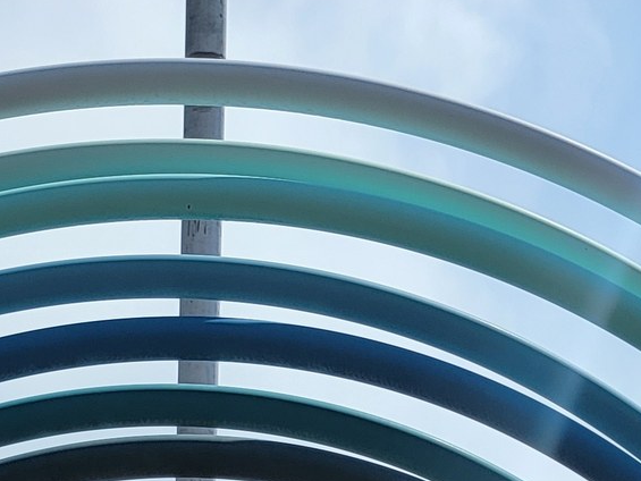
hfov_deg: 19.2
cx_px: 180
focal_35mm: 102
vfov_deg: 12.5
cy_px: 1015
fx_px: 1889
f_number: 1.8
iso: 16
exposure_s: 1/1946
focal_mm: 6.7
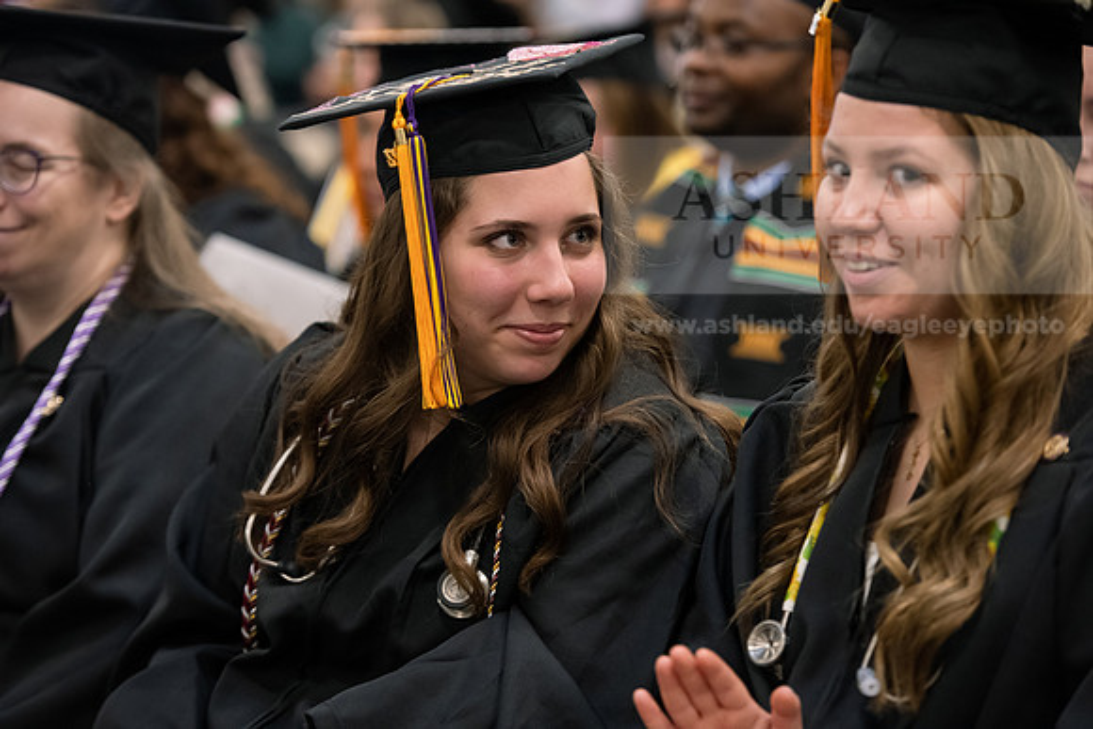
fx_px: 3948
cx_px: 546
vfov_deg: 10.6
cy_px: 364
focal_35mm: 130
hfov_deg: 15.8
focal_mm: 130
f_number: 3.2
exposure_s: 1/200
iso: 3200
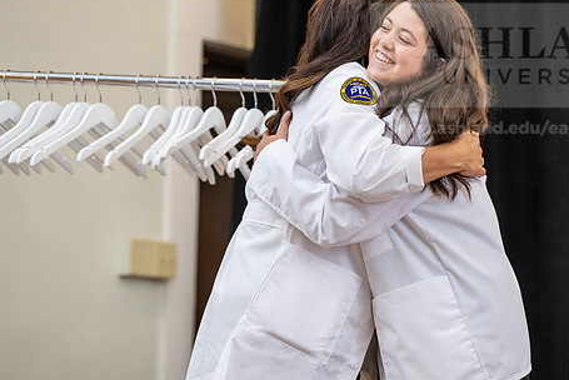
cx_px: 333
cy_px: 154
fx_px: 3226
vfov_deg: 6.7
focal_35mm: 204
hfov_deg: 10.1
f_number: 3.5
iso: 1600
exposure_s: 1/200
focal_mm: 160
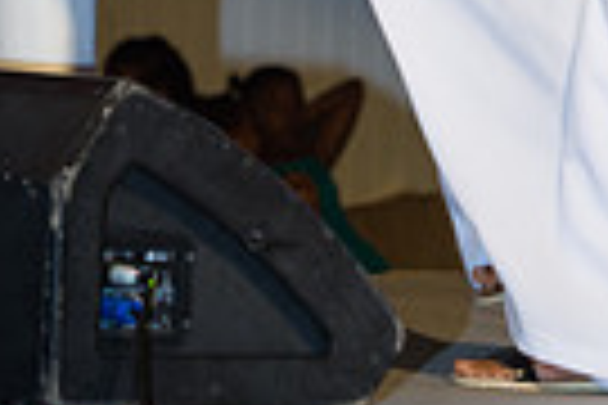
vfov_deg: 3.4
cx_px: 480
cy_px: -315
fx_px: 6856
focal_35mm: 406
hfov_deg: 5.1
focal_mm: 122
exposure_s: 1/160
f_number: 5.6
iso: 1600
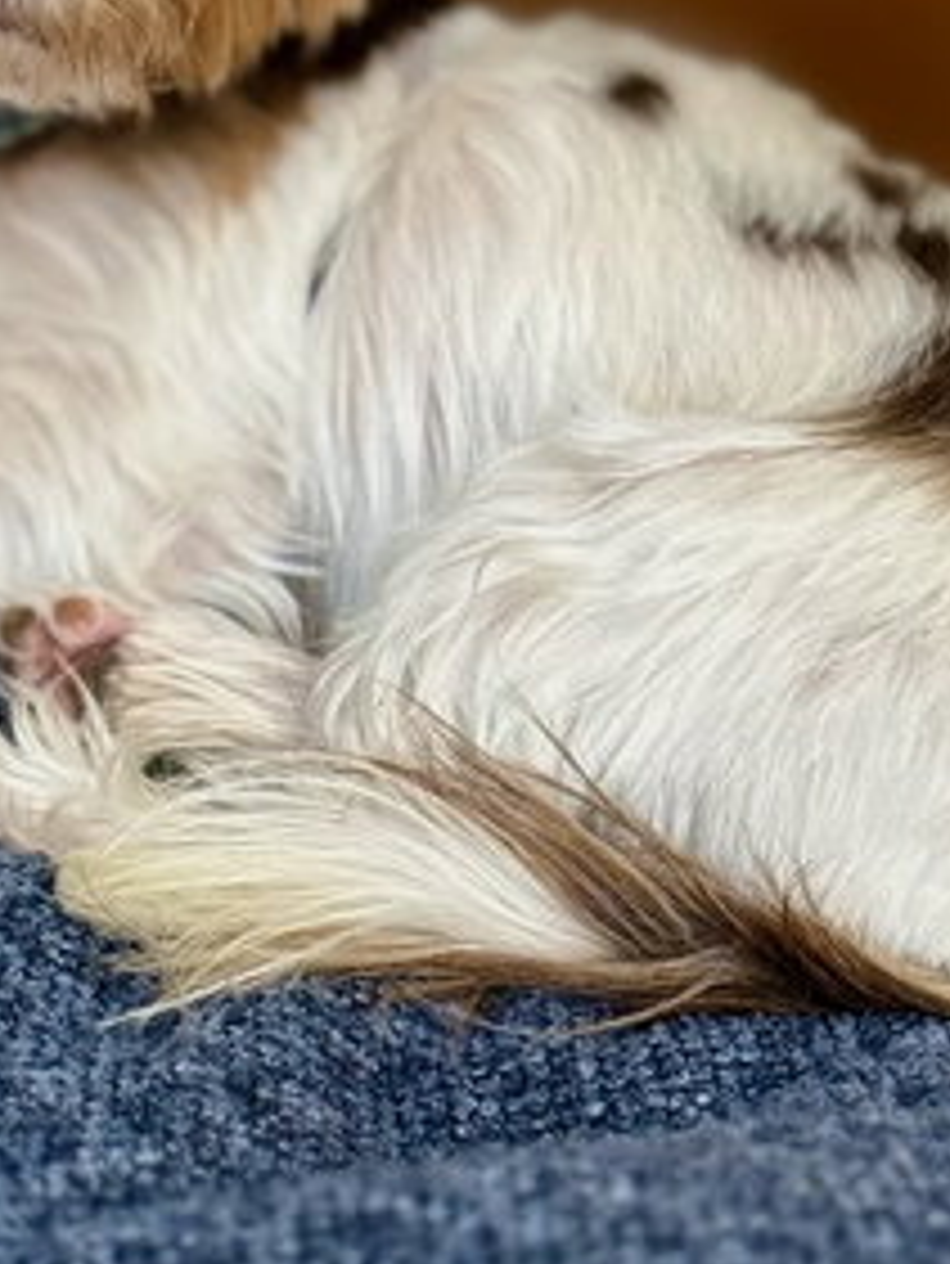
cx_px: 221
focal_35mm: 114
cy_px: 304
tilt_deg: -18.2
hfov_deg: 13.0
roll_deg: -0.7
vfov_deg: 17.2
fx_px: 4168
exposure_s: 1/60
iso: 250
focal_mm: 6.76
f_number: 1.78
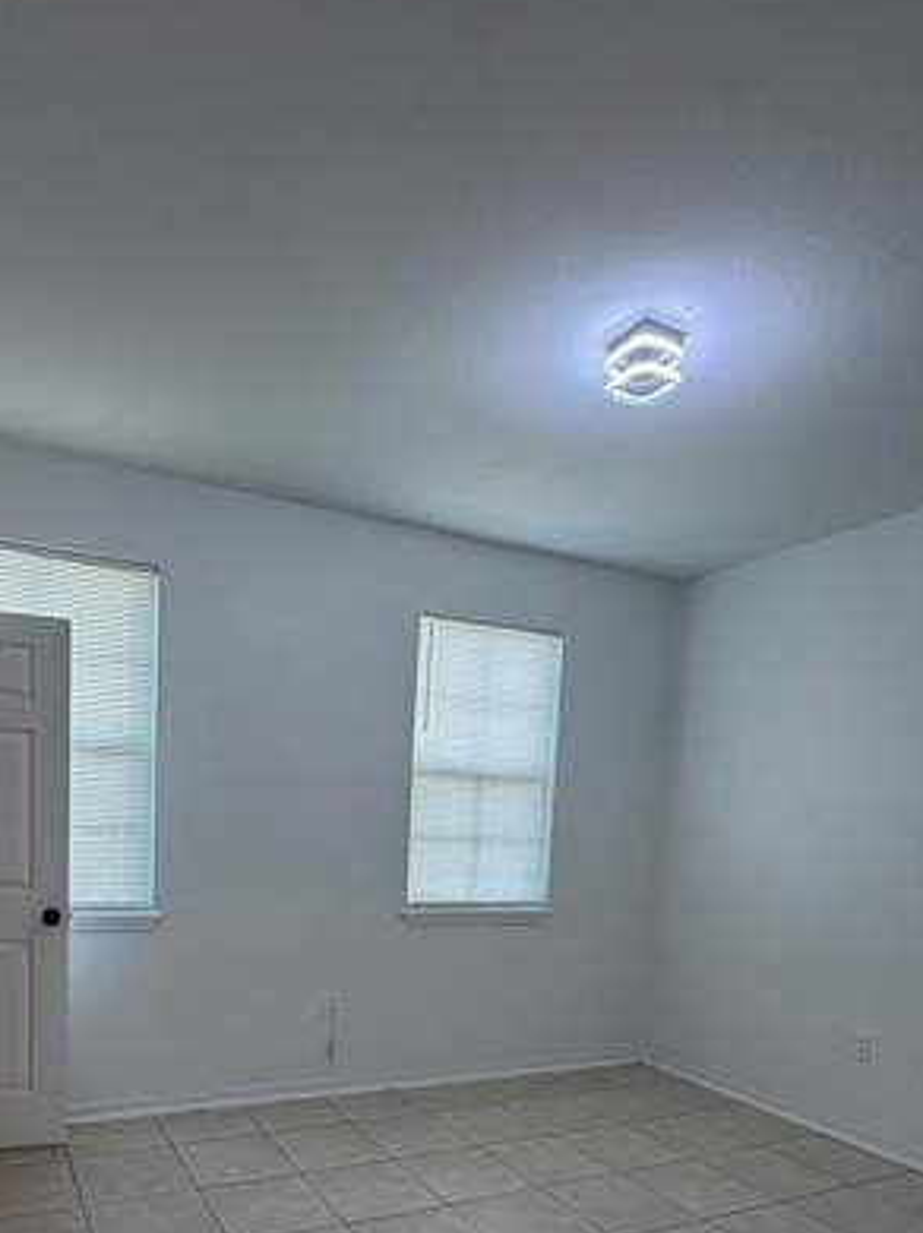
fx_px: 819
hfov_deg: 57.8
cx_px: 326
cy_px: 914
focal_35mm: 23
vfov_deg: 69.4
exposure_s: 1/120
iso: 160
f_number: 2.2
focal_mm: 2.22
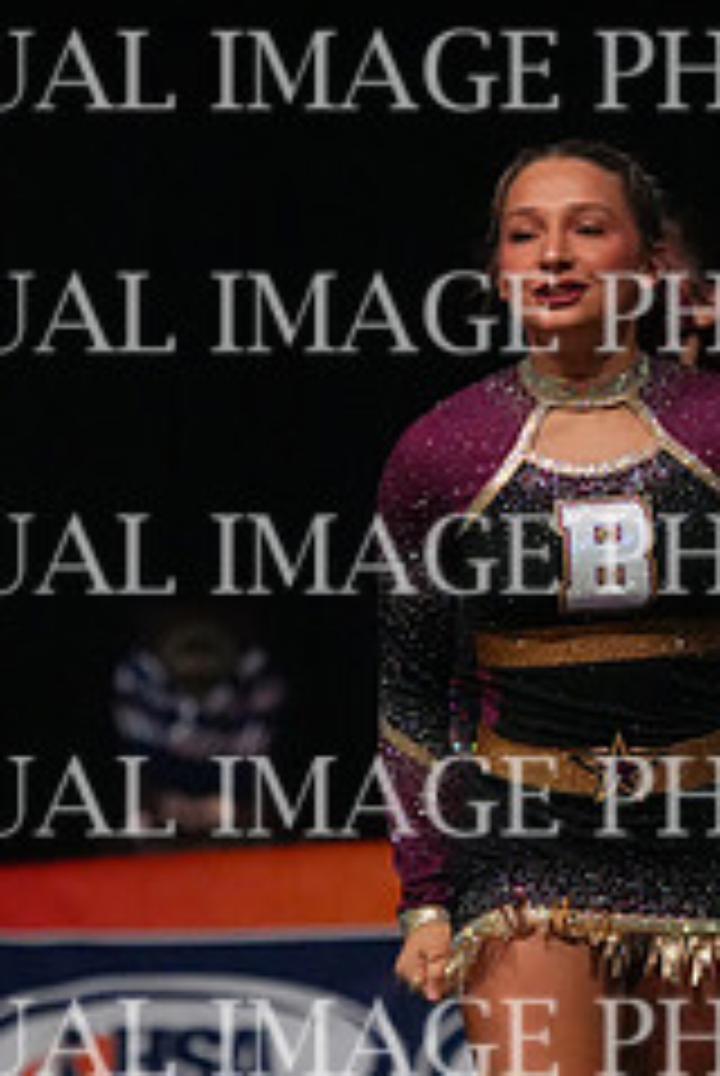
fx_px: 18126
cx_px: 565
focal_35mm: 606
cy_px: 675
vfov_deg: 3.4
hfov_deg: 2.3
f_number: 5.6
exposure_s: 1/1250
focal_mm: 250
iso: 16000
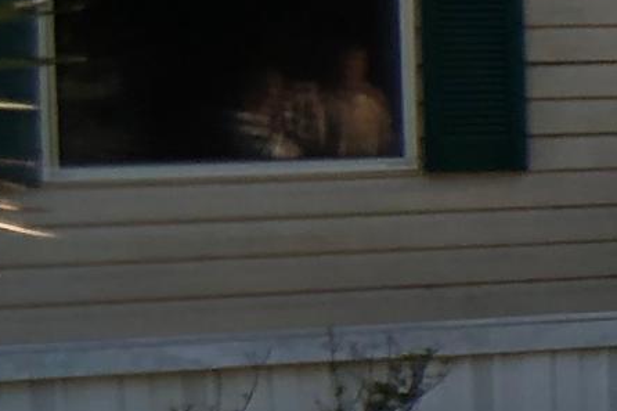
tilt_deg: -3.2
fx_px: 3358
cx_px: 1523
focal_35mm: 196
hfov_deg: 9.3
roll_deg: +1.2
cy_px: 184
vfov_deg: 7.0
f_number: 1.8
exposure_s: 1/348
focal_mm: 3.99
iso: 20
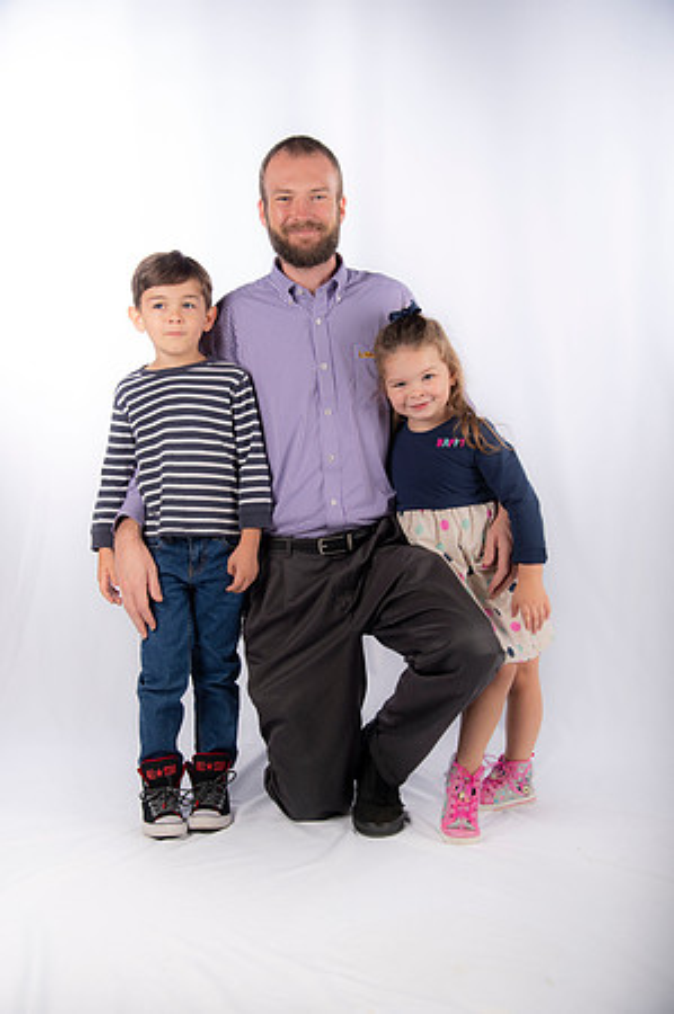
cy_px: 507
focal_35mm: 48
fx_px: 1351
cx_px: 337
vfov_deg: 41.2
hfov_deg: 28.0
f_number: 5.6
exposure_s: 1/200
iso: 100
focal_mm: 48
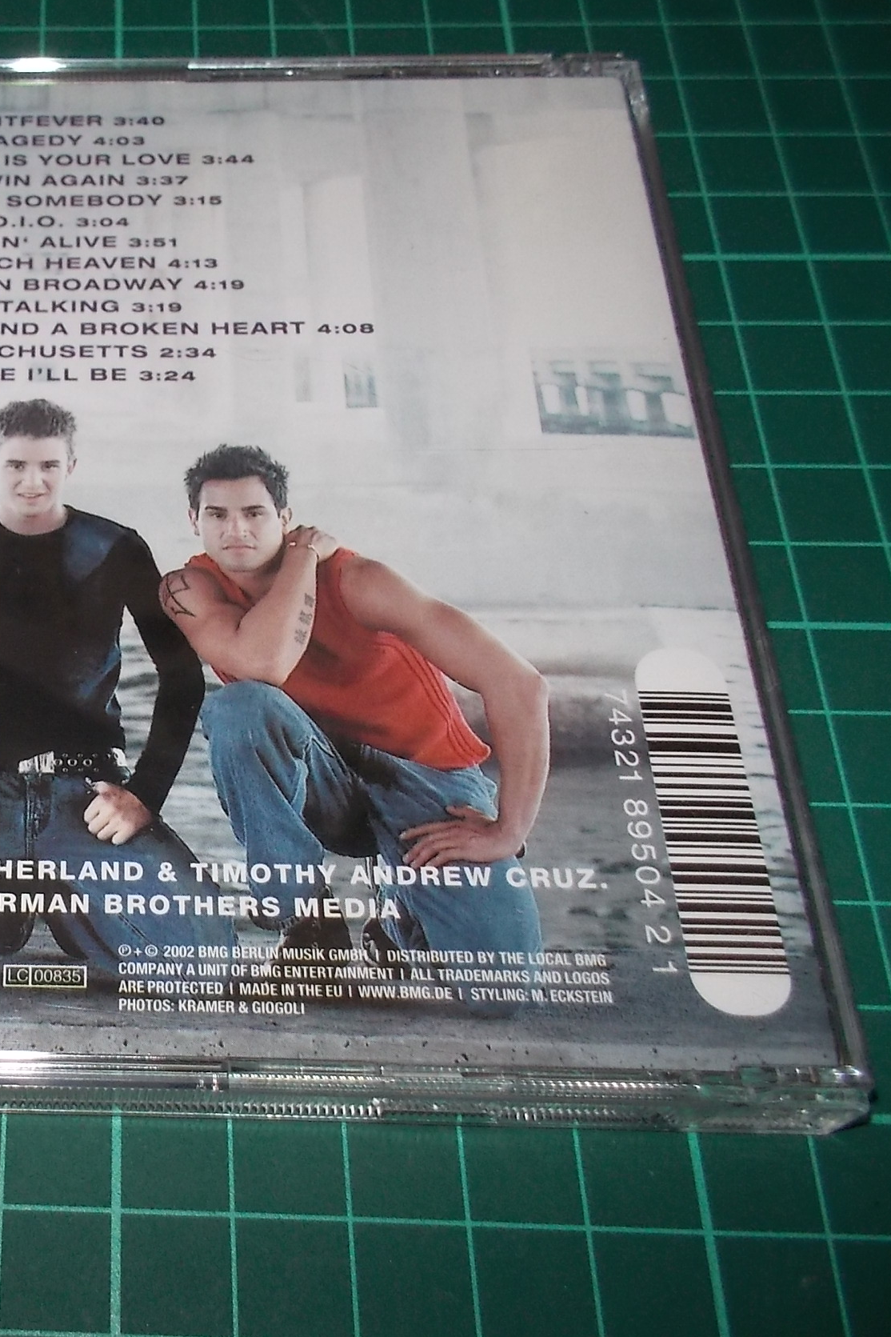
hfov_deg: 30.5
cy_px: 658
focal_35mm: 41
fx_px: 1522
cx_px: 14
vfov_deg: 47.4
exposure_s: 1/30
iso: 200
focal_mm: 4.1
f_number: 3.3
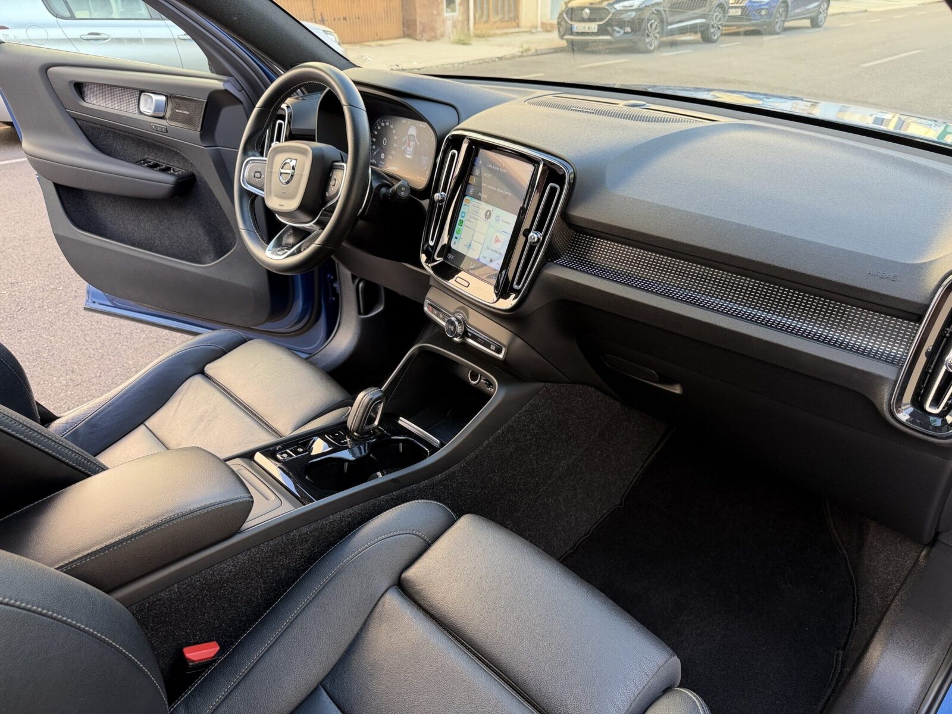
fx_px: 660
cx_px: 476
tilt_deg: -30.0
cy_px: 357
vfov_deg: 56.8
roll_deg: +1.8
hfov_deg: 71.6
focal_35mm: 24
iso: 80
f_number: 1.78
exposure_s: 1/121
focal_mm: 6.76
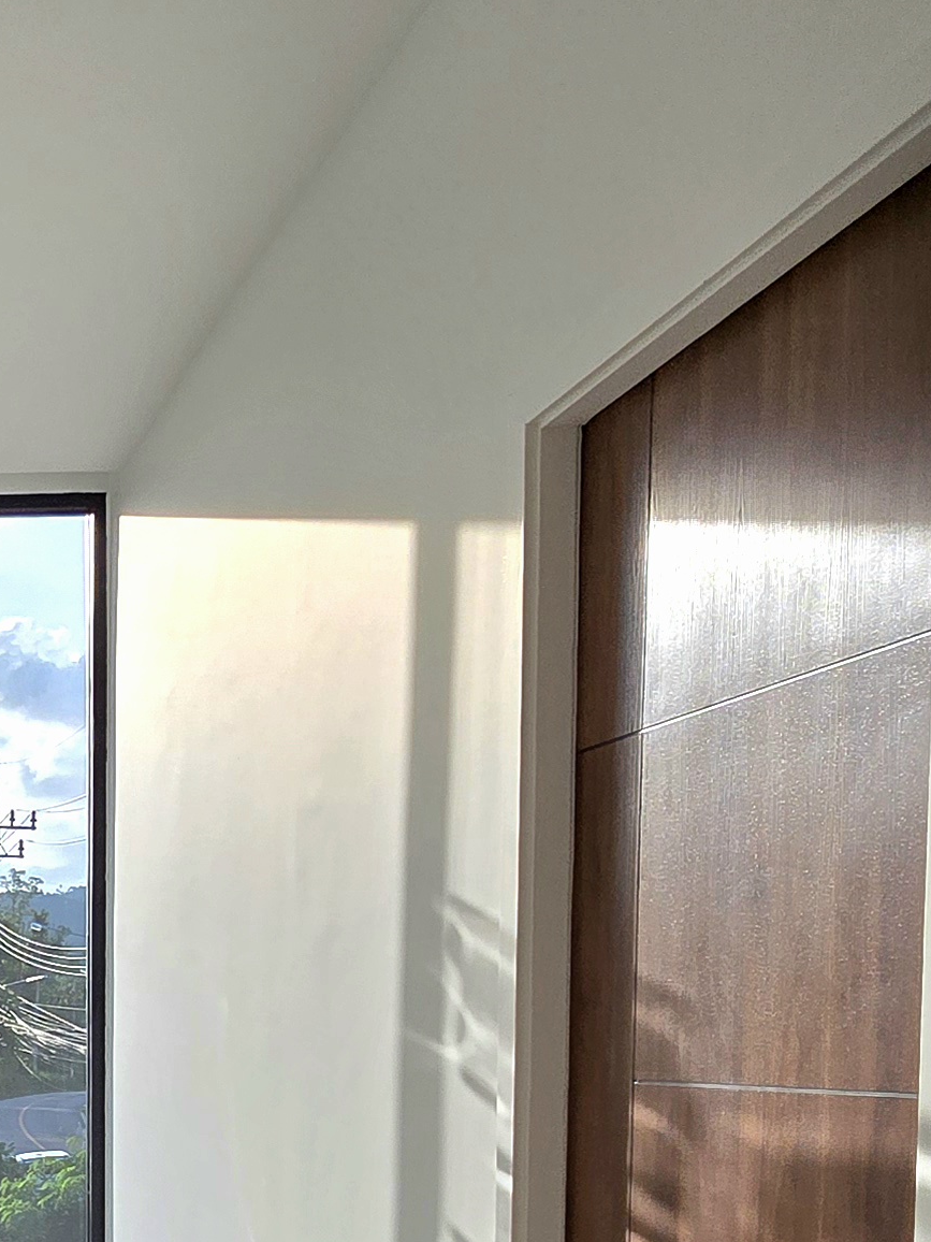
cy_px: 1131
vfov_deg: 38.9
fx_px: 1614
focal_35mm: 45
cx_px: -277
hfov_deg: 27.1
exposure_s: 1/2000
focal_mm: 2.2
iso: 50
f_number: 2.2
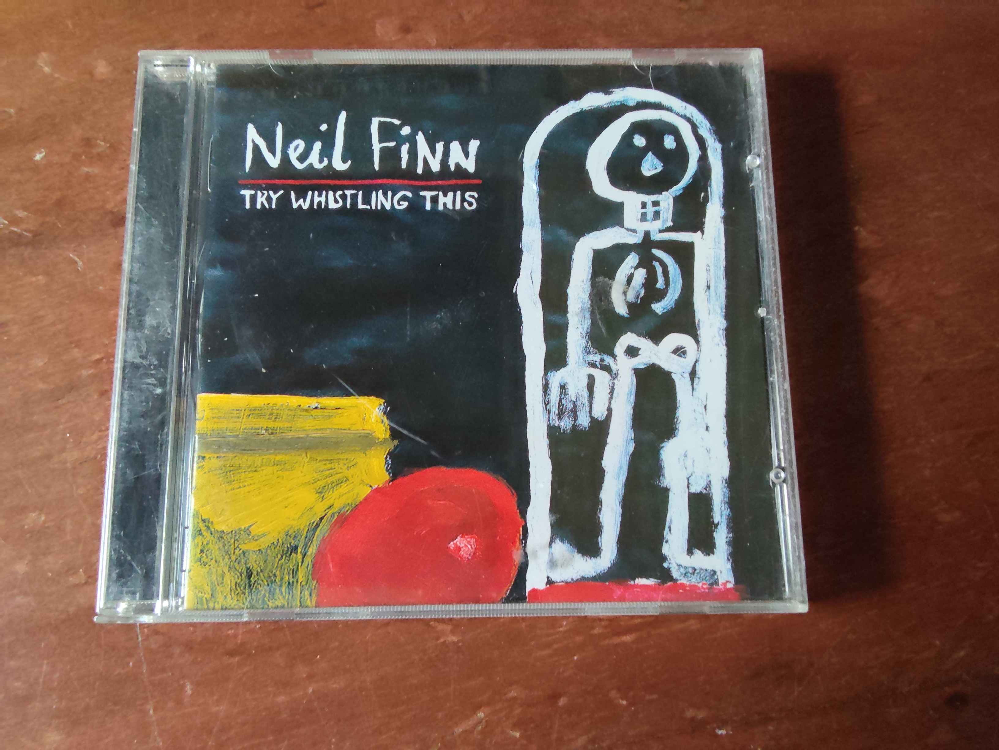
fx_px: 750
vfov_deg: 53.1
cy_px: 375
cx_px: 500
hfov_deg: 67.3
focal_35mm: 26
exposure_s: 1/33.3
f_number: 2
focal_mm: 2.78
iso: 400
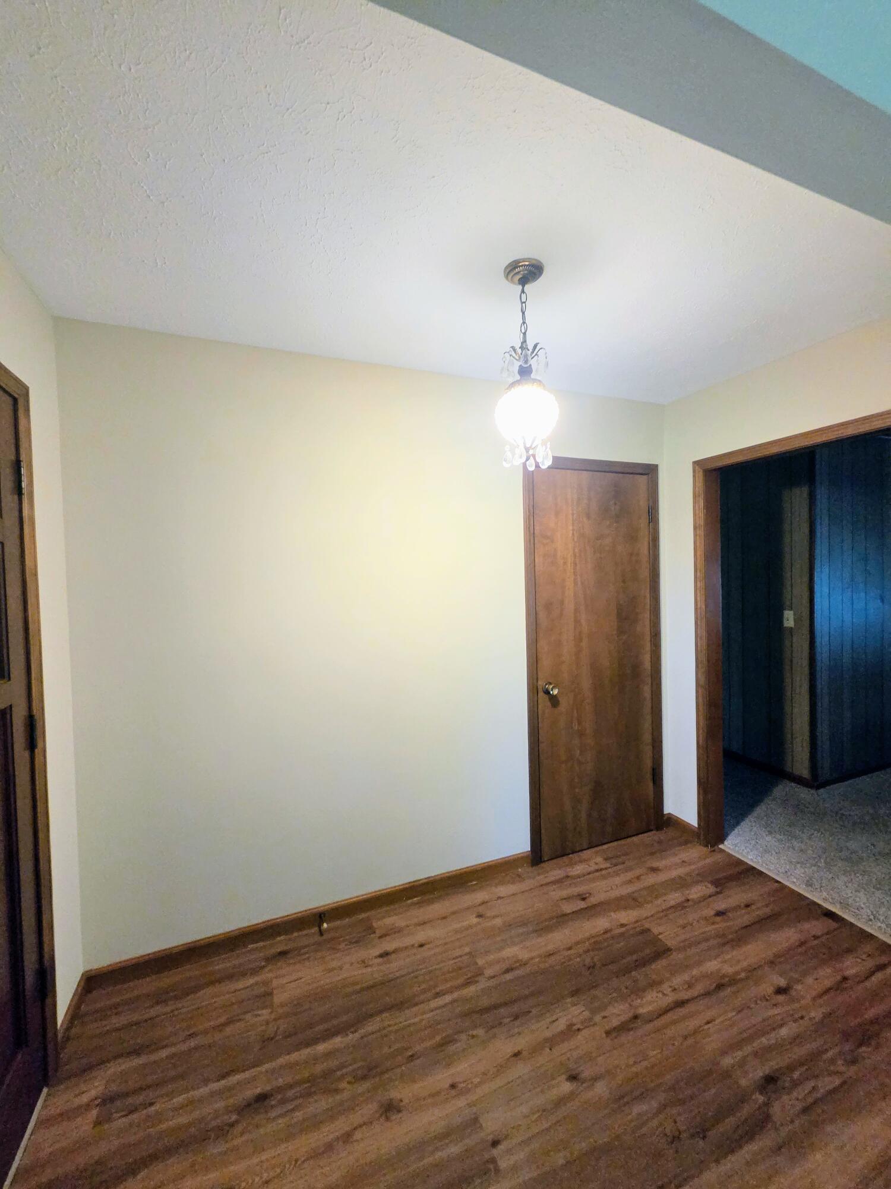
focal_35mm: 13
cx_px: 446
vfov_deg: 106.2
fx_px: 446
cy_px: 594
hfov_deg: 89.9
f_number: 2.2
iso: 640
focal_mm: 2.2
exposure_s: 1/60
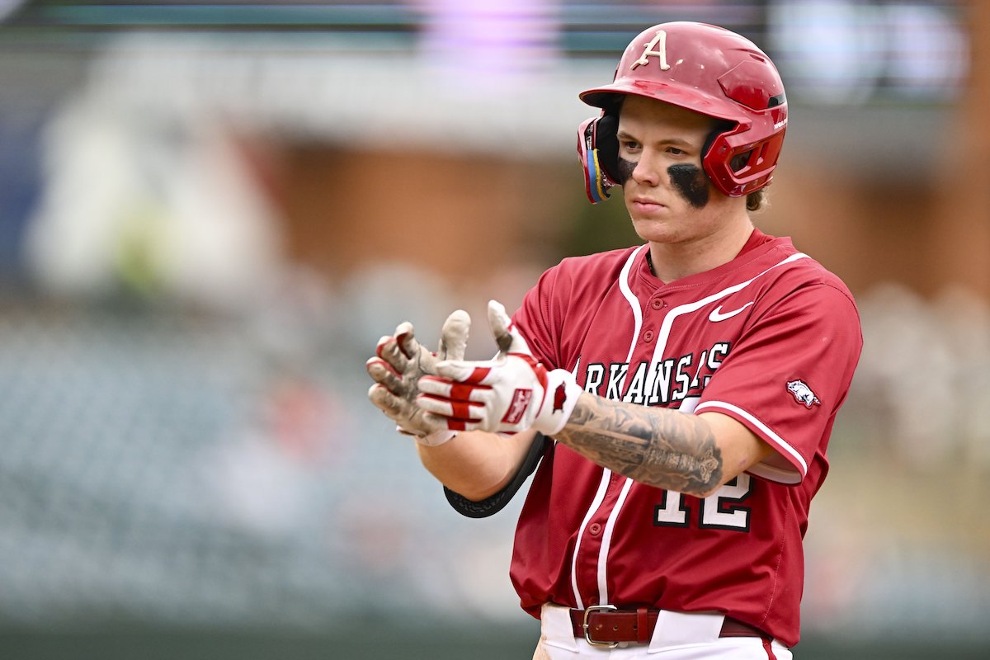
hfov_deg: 5.2
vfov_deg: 3.4
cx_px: 495
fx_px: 10999
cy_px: 330
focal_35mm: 400
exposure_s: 1/10000
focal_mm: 400
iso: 1100
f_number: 2.8
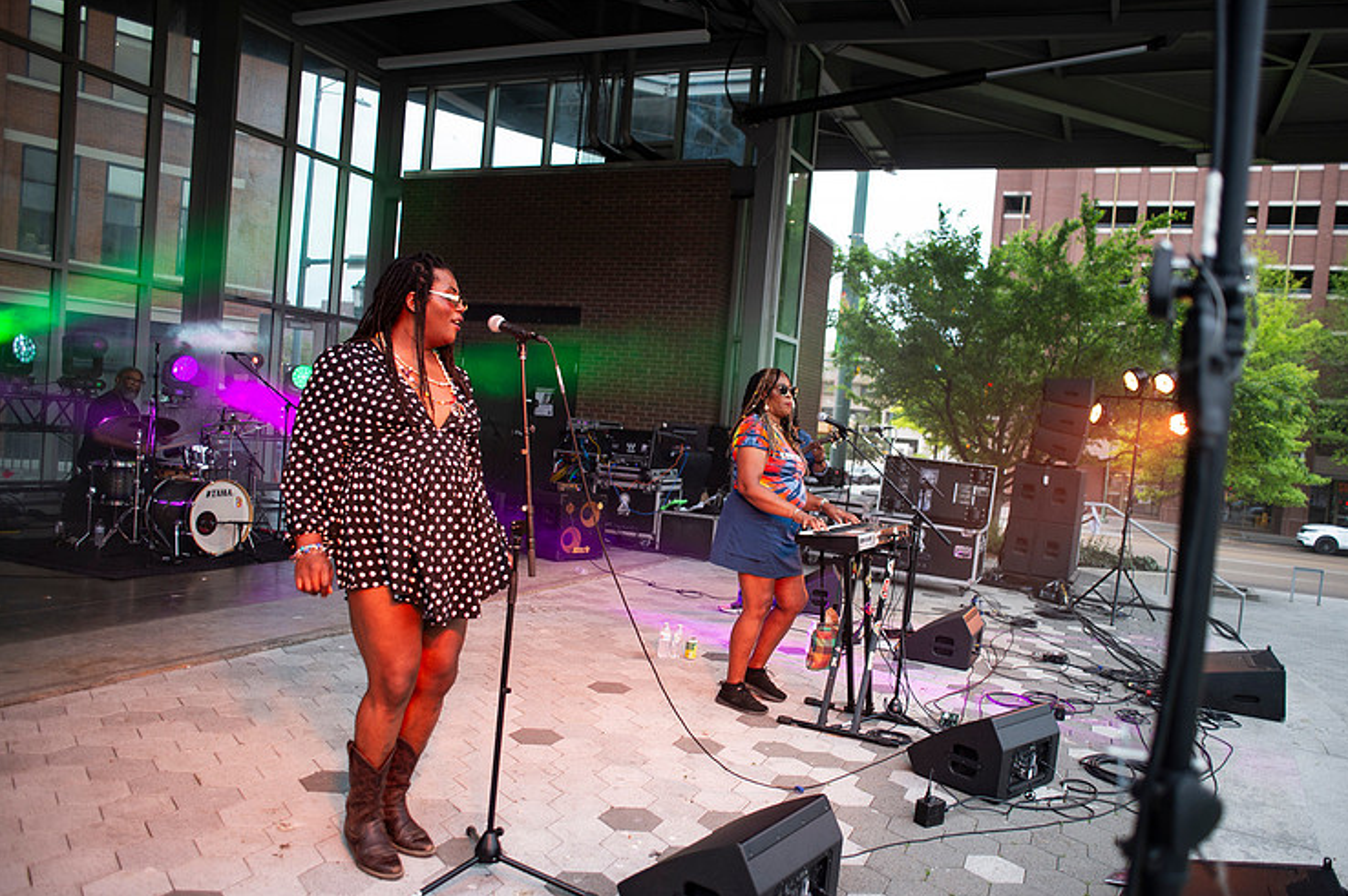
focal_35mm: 26
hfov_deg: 69.4
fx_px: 973
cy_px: 482
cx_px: 716
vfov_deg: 49.4
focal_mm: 24
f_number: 2.8
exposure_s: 1/125
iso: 400
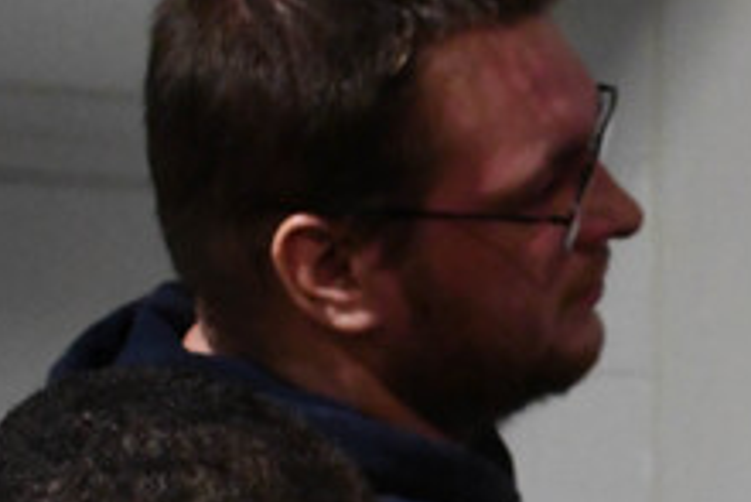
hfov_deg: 12.1
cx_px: 1181
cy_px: 552
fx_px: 3340
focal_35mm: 160
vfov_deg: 8.5
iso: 2800
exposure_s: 1/125
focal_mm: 22
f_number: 3.8
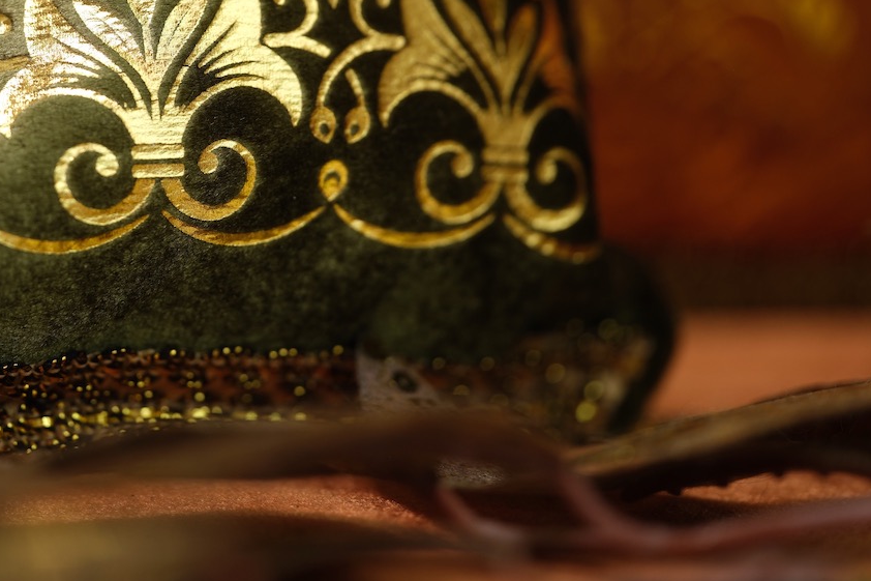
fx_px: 4257
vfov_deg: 7.8
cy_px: 50
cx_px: 252
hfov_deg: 11.7
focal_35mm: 176
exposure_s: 1/125
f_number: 4
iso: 400
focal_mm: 120
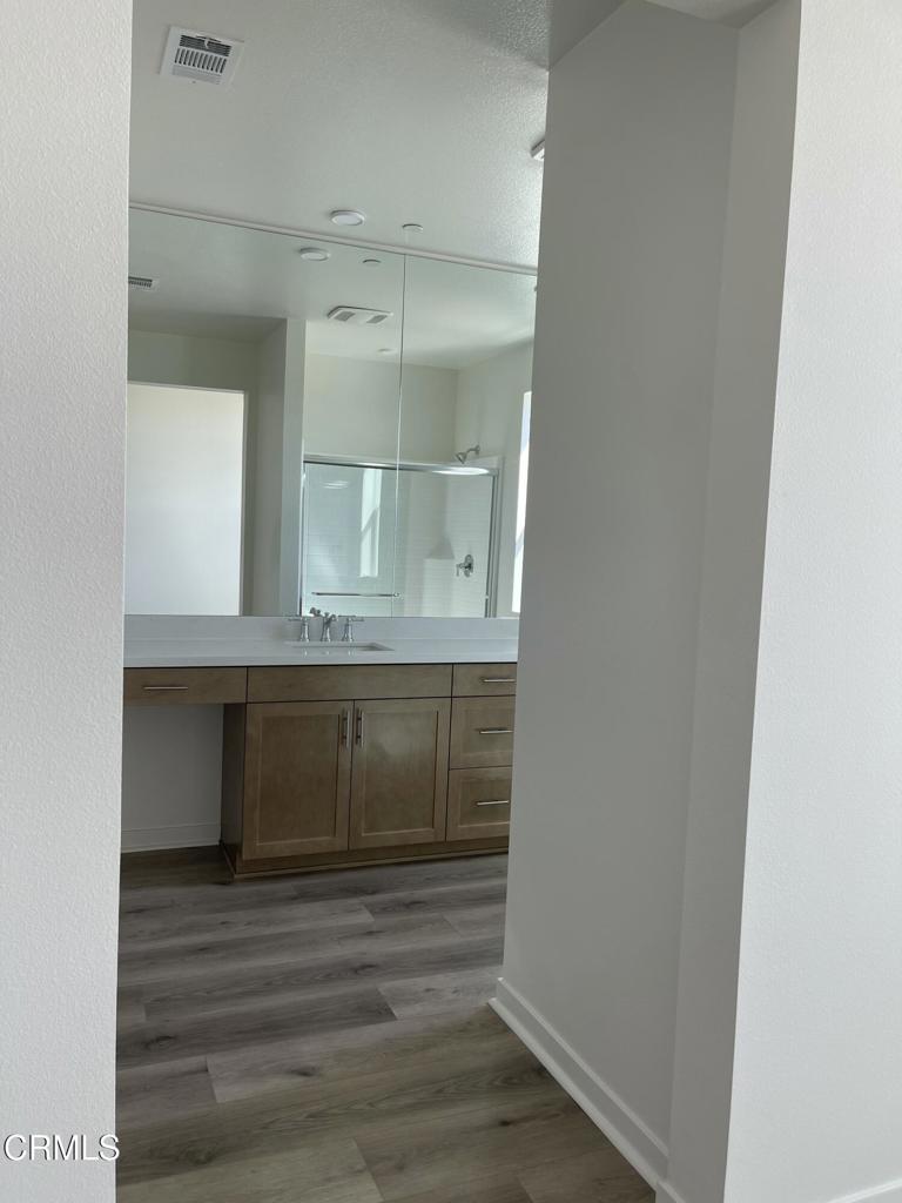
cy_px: 602
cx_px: 451
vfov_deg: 67.3
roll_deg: -2.8
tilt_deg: -4.2
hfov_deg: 53.1
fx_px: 903
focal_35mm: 26
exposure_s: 1/143
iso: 32
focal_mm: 5.1
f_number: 1.6
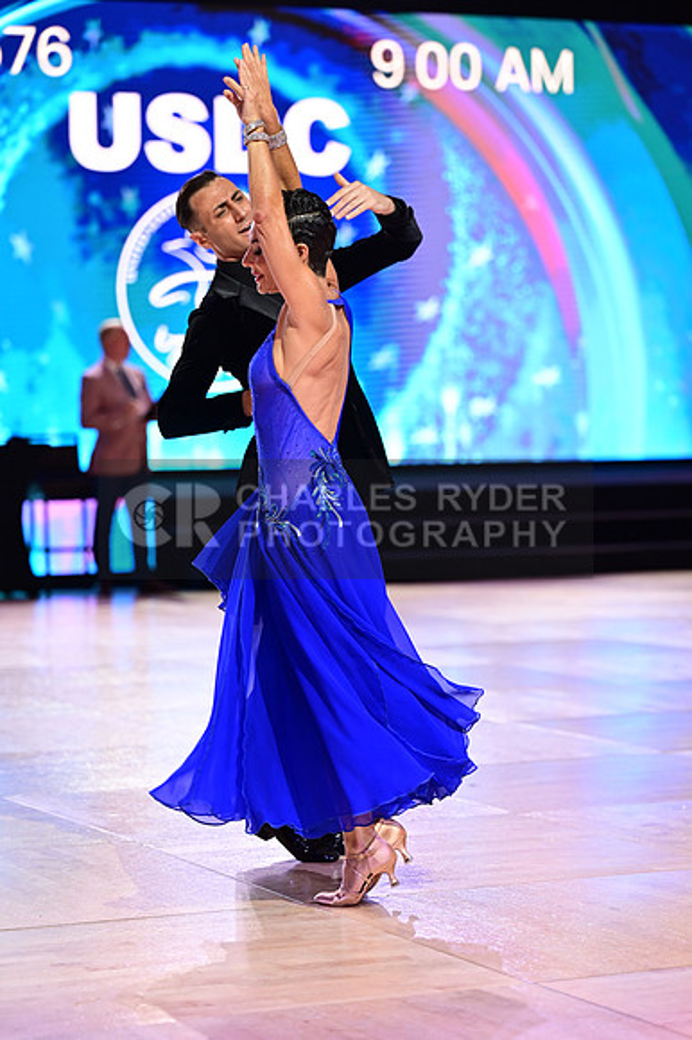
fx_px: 2944
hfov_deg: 13.4
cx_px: 346
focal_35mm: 102
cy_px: 520
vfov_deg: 20.0
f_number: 2.8
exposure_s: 1/500
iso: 1600
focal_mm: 102
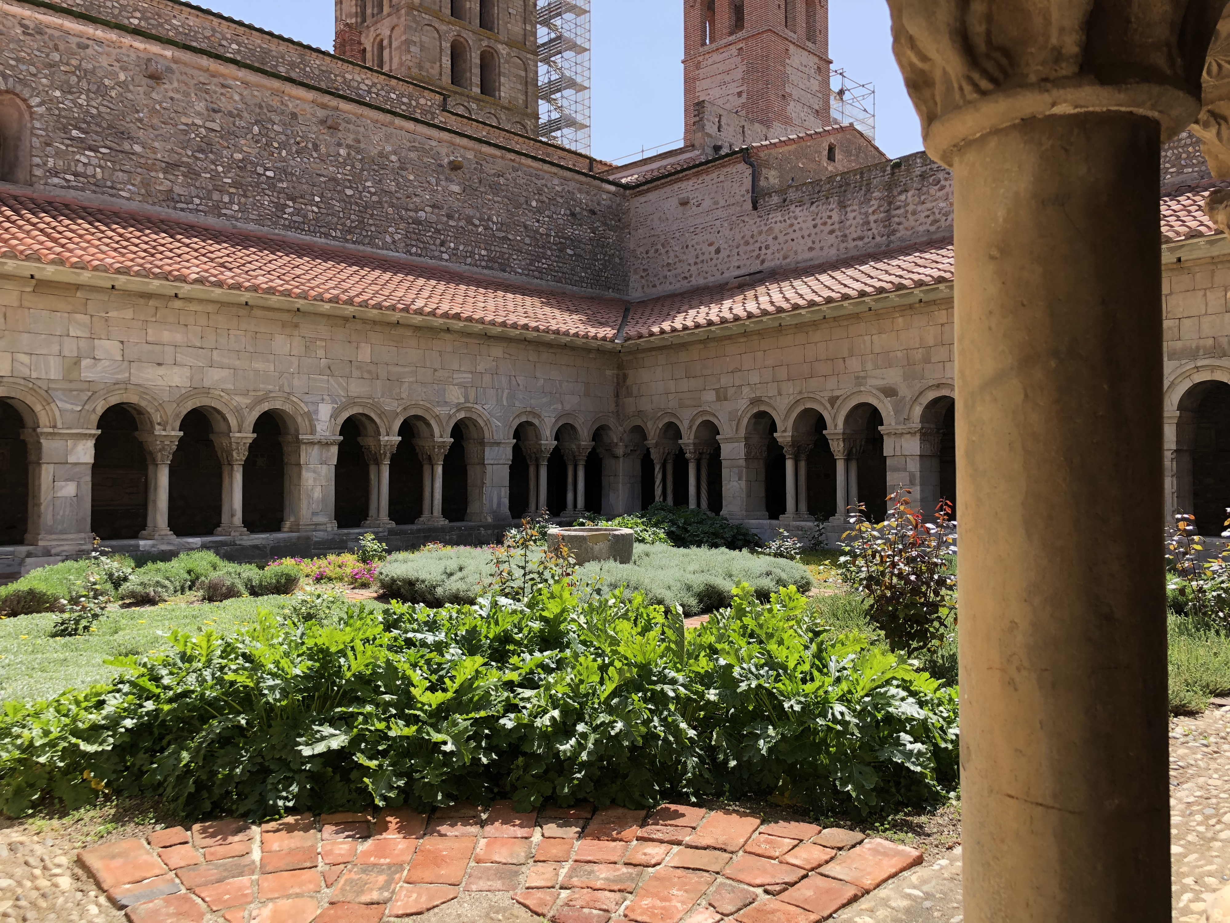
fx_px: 995
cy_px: 462
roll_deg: +1.1
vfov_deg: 49.7
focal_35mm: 28
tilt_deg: +2.2
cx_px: 615
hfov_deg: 63.4
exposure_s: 1/666
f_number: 1.8
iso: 20
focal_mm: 4
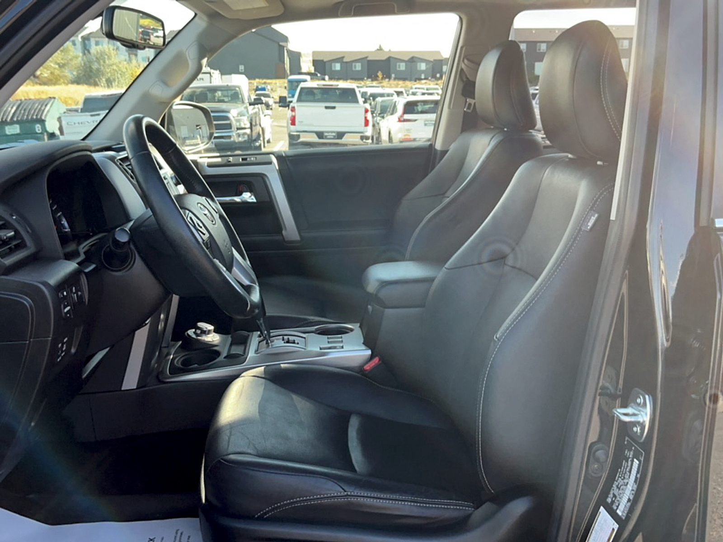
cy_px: 271
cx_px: 362
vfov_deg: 46.8
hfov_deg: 60.0
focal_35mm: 30
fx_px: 627
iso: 25
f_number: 1.8
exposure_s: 1/120
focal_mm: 3
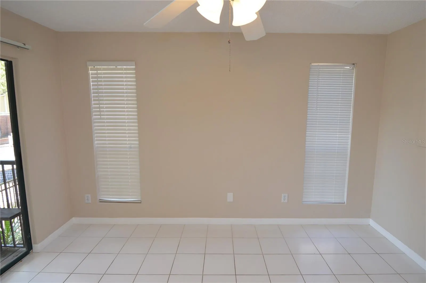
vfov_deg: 67.3
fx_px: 213
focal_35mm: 18
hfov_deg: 90.1
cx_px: 213
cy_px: 142
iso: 400
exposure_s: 1/80
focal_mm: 12
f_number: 4.5
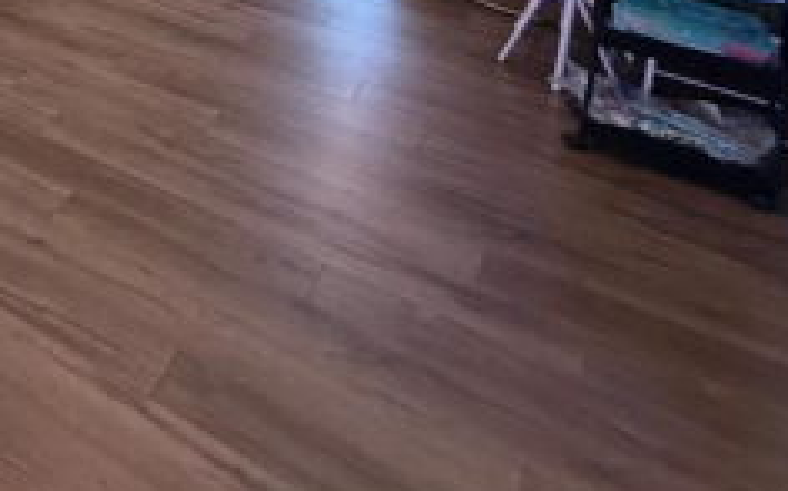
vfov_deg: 23.2
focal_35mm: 42
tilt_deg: -8.0
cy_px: -284
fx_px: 901
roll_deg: +0.7
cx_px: -195
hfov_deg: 35.3
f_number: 2.2
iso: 400
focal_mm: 2.22
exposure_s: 1/60
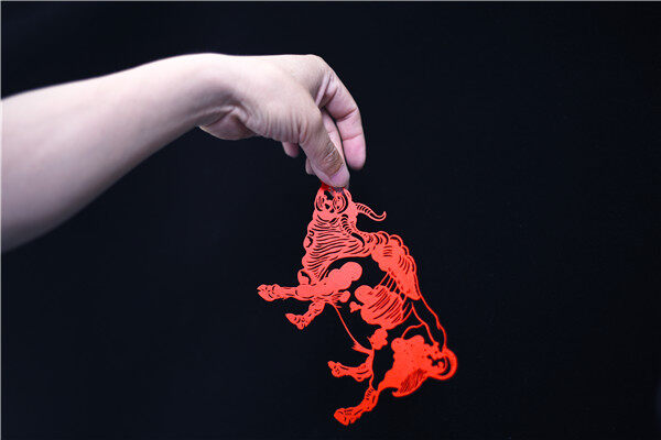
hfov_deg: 39.6
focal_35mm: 50
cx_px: 330
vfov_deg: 27.0
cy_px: 220
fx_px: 918
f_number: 1.8
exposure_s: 1/60
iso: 100
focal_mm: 50
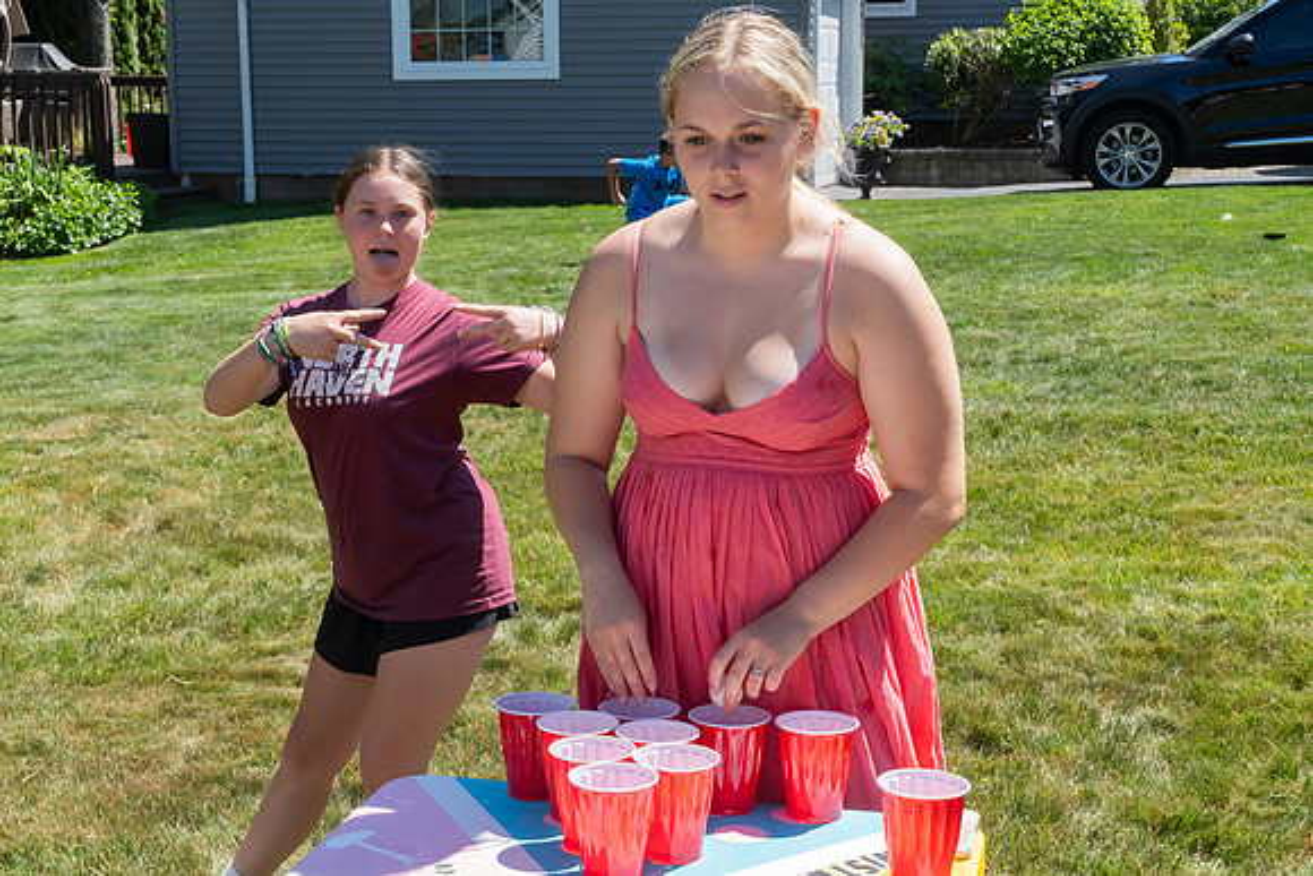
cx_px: 604
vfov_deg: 25.1
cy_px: 493
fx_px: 1969
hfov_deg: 36.9
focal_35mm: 54
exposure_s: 1/1000
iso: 640
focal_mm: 27
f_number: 8
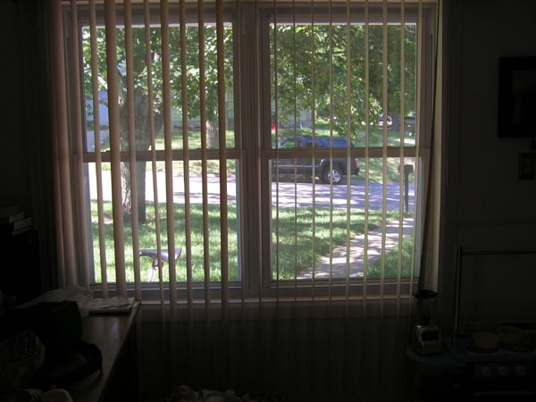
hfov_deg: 49.0
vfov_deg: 37.7
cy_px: 201
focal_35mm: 38
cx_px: 268
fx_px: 588
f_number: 3.2
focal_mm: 6.3
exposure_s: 1/50
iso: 50
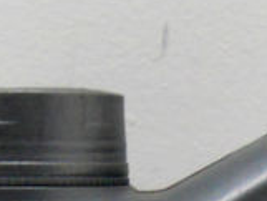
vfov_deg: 6.8
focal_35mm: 199
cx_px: 95
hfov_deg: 9.9
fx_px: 1536
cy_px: 600
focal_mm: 5.8
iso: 400
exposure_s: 1/60
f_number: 3.5
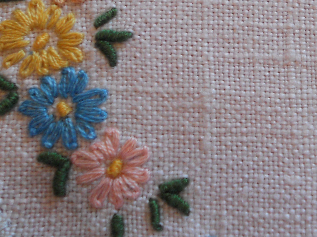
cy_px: 30
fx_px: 742
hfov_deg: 23.3
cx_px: 305
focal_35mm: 81
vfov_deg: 18.0
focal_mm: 5.8
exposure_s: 1/30
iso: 125
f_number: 3.5
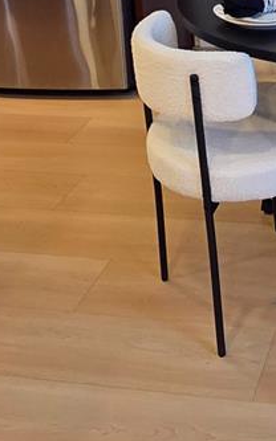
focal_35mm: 62
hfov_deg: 19.8
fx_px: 746
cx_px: 326
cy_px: -57
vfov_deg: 29.4
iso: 250
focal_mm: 2.2
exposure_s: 1/120
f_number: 2.2
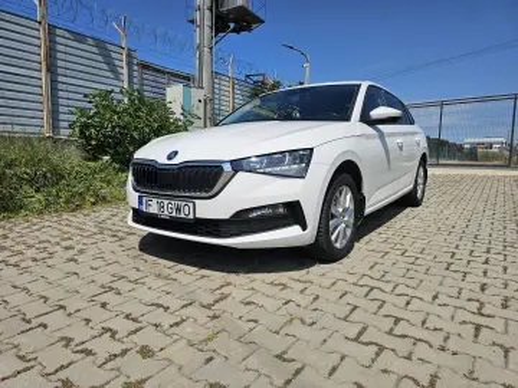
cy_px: 194
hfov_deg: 73.9
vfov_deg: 58.9
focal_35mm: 23
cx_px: 259
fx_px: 344
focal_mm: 6.3
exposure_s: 1/1789
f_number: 1.7
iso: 10
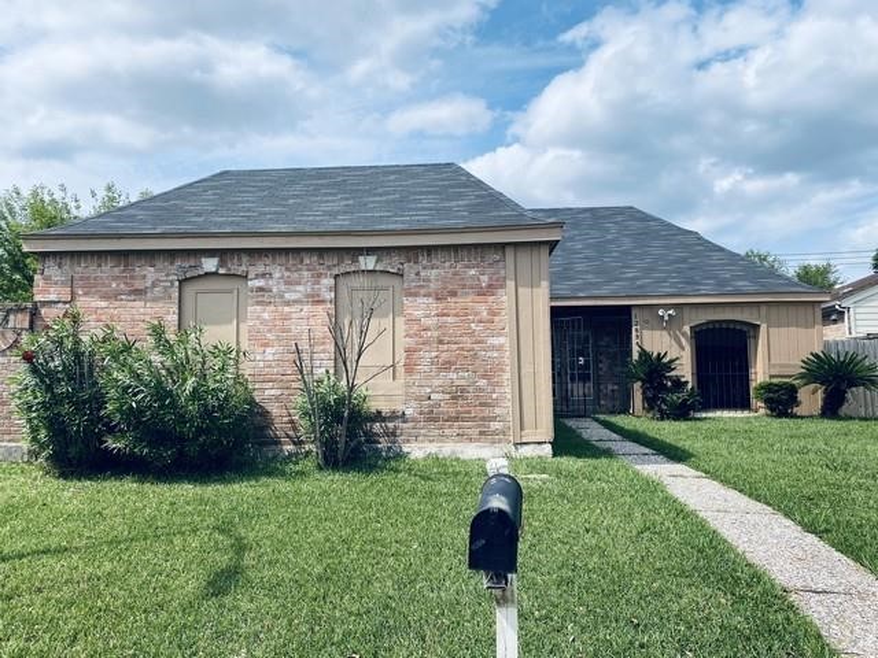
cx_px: 439
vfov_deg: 53.1
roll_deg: +1.6
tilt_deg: +3.2
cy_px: 329
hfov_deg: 67.3
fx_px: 659
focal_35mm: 26
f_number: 1.8
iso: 32
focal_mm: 4.25
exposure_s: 1/4274
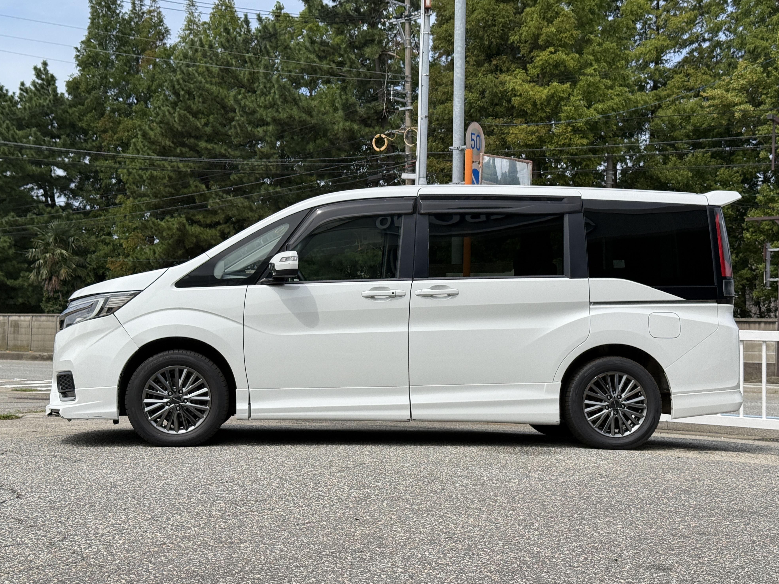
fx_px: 1103
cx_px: 392
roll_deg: -1.0
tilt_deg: +2.9
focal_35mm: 49
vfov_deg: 29.7
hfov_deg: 38.9
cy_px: 294
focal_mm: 6.76
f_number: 1.78
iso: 64
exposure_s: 1/6024
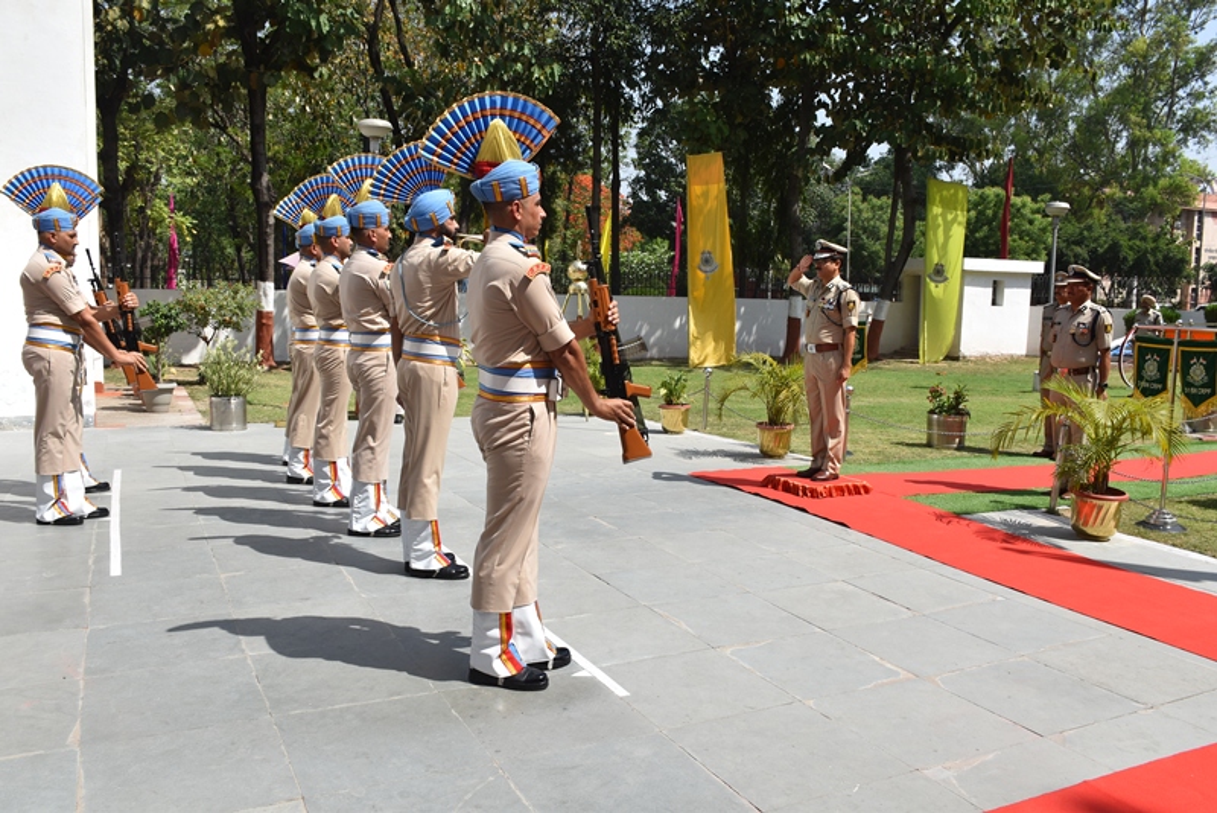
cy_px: 406
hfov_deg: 61.9
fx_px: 1014
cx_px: 608
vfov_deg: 43.6
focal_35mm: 30
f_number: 10
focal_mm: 20
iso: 200
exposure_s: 1/400
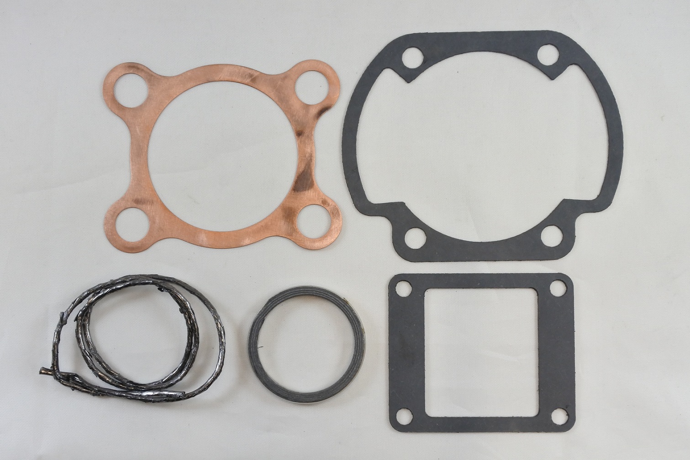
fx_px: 748
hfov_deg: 49.5
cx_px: 345
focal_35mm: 39
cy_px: 230
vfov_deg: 34.2
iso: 400
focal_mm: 14.7
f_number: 4.2
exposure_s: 1/200
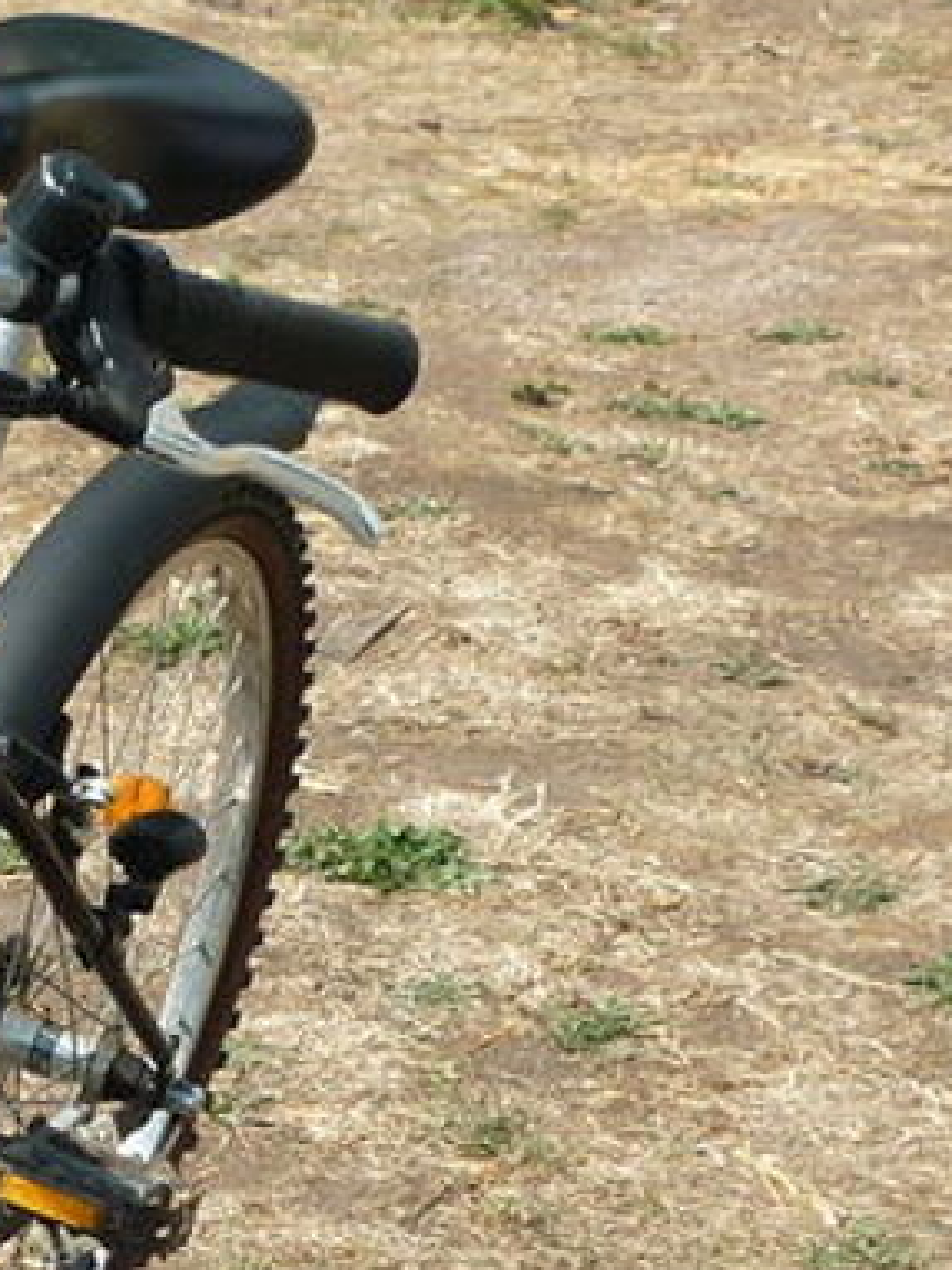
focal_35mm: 115
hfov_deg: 12.5
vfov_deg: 16.8
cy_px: 1215
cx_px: -245
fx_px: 4219
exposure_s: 1/1000
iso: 80
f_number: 2.8
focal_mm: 5.5
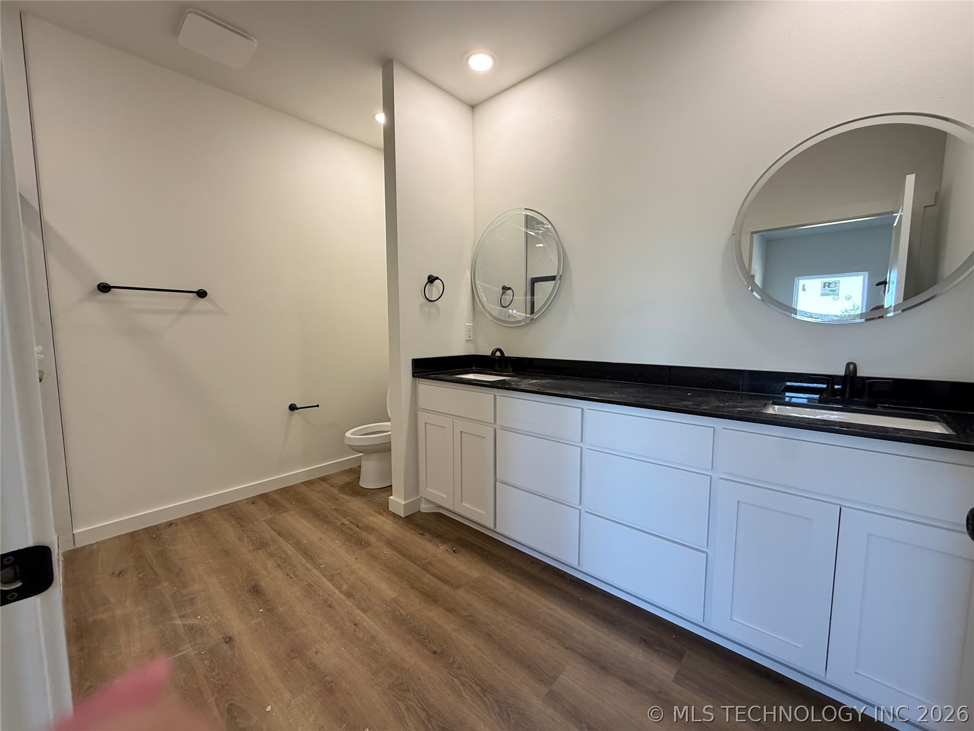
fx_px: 394
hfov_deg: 102.1
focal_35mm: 14
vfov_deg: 85.7
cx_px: 487
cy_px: 366
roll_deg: -0.5
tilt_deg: -5.4
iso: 160
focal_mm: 2.22
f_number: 2.2
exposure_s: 1/120
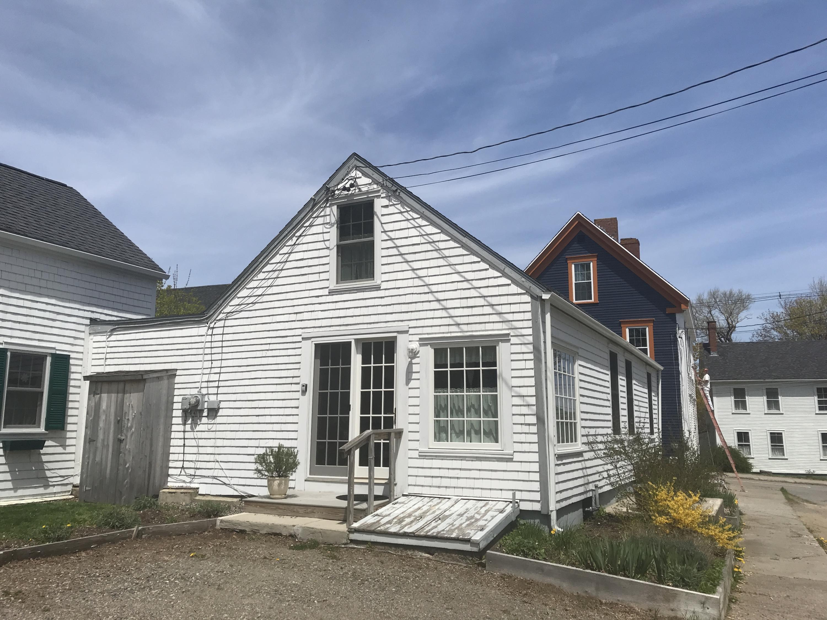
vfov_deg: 49.7
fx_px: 669
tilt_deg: +10.8
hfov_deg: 63.4
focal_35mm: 28
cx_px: 414
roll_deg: -0.2
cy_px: 310
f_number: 1.8
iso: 20
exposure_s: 1/5051
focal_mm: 3.99
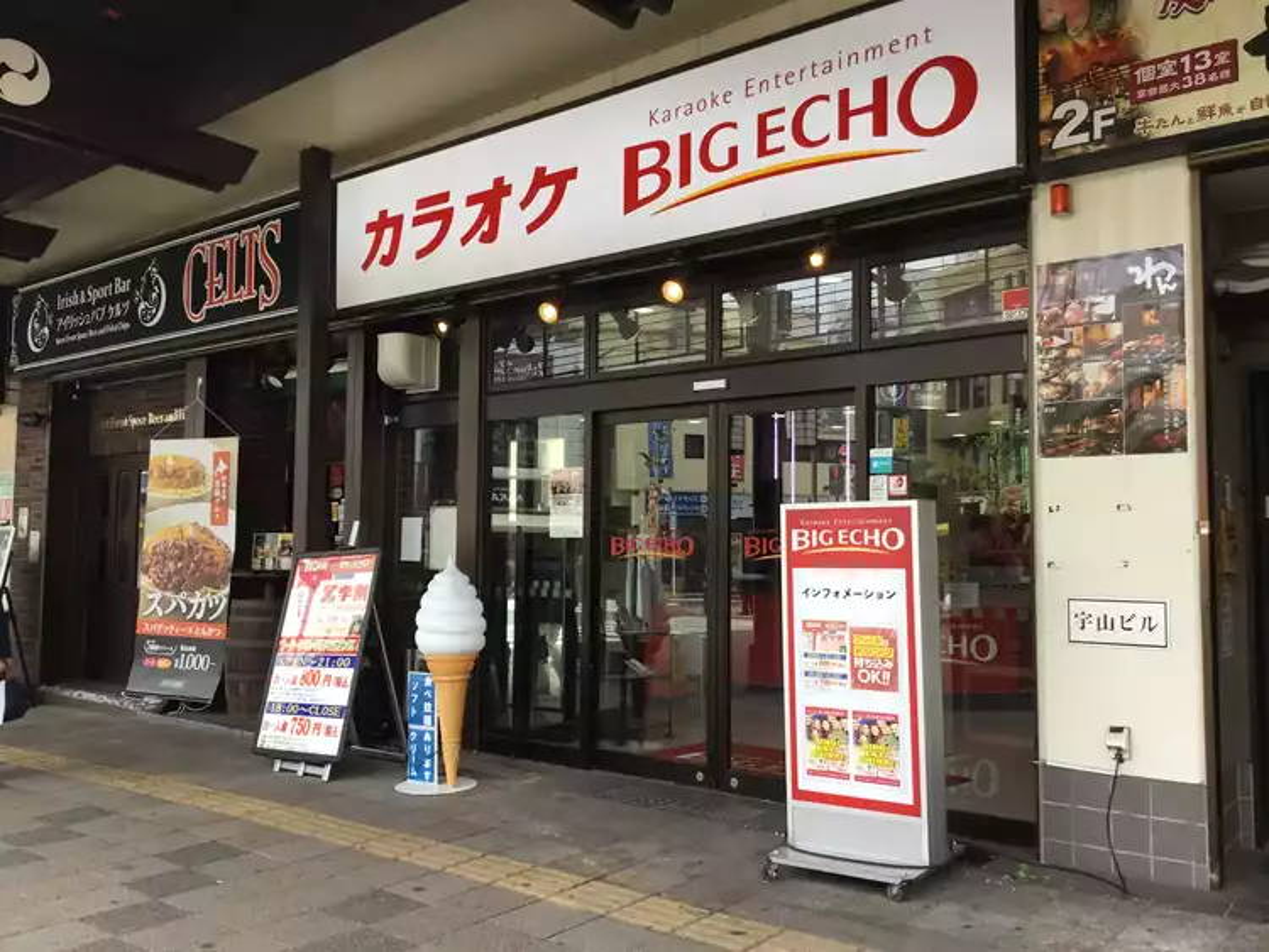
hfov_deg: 58.3
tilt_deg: +3.8
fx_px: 1137
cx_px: 634
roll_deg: +0.8
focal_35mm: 31
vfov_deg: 45.5
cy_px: 476
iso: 25
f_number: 2.4
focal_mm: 3.3
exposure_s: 1/126
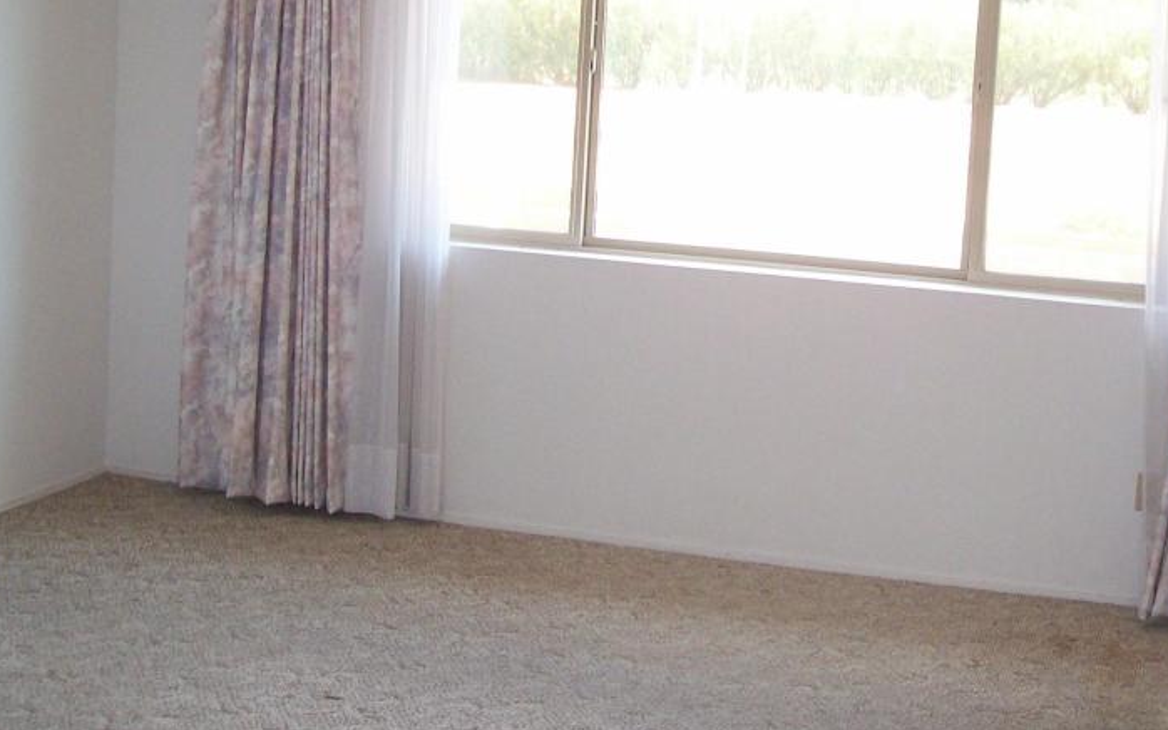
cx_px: 678
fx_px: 1782
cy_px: 254
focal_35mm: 56
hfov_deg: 36.2
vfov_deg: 23.1
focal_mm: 6
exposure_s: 1/89
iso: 140
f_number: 2.7
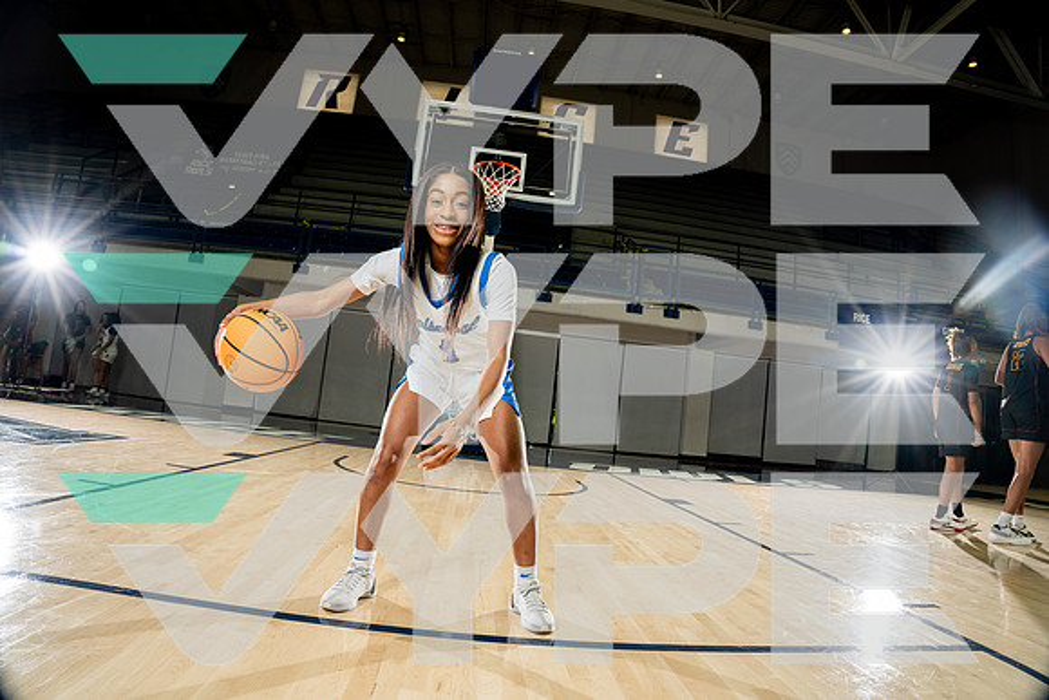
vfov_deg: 62.0
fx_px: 583
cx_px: 524
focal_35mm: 20
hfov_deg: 84.0
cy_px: 350
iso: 640
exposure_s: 1/250
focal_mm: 20
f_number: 8
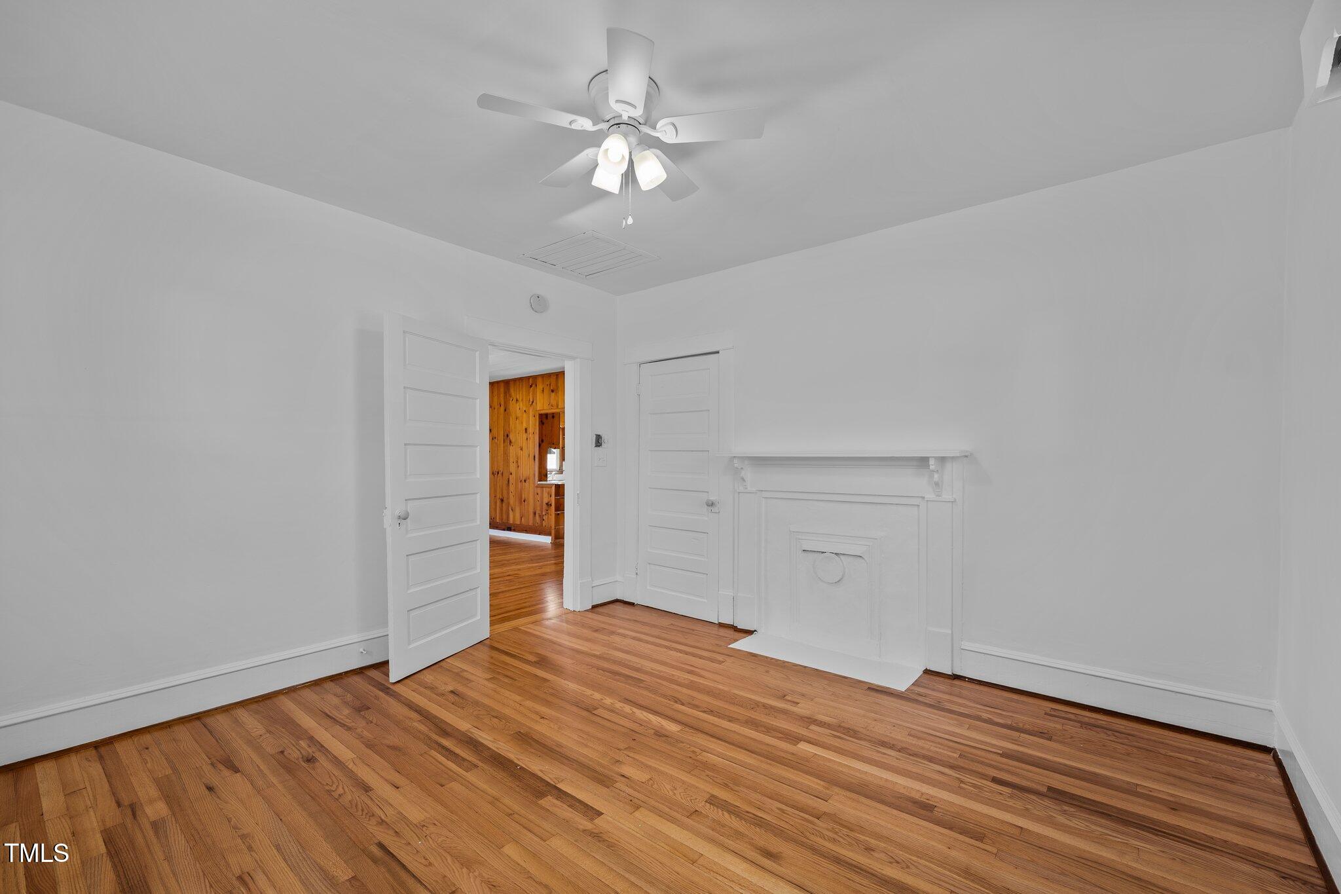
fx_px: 521
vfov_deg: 81.2
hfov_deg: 104.3
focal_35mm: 14
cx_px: 670
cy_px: 447
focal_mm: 14
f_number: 7.1
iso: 200
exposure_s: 1/5
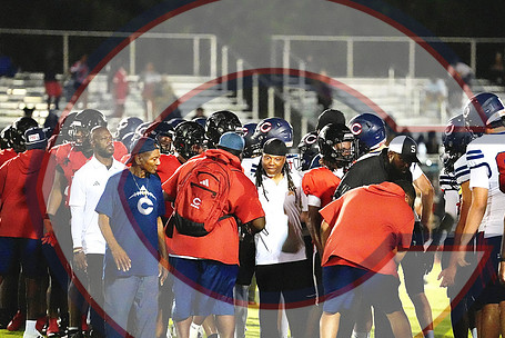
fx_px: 3579
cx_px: 269
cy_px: 188
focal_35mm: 255
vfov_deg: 5.4
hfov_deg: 8.1
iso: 32000
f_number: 2.8
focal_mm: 200
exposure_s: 1/1600
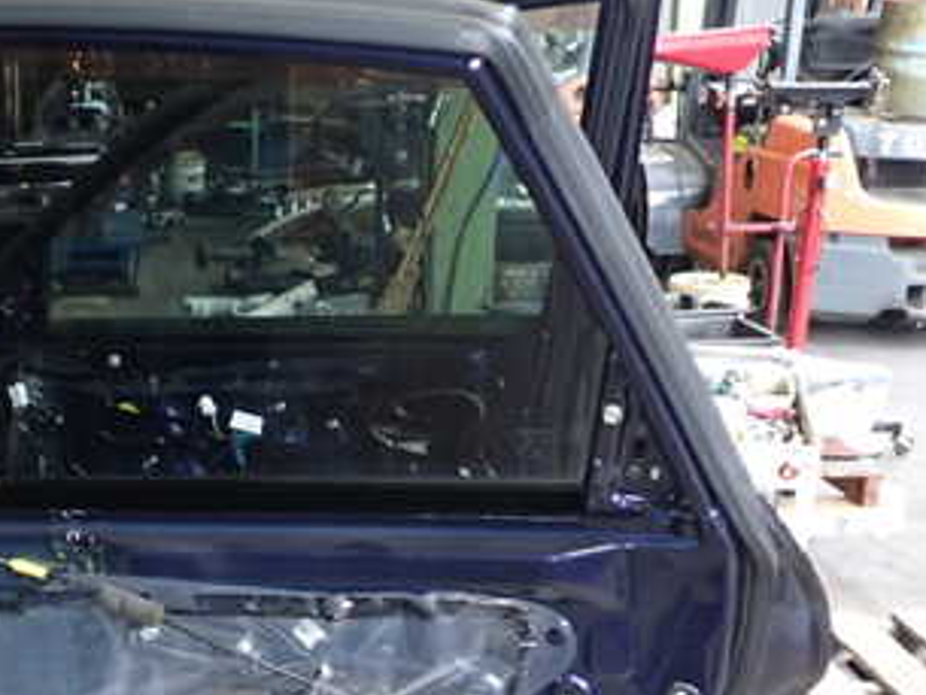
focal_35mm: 59
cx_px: 200
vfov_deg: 24.3
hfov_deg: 31.9
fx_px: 1579
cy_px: 580
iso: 250
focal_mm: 5.4
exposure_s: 1/30
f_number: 2.3
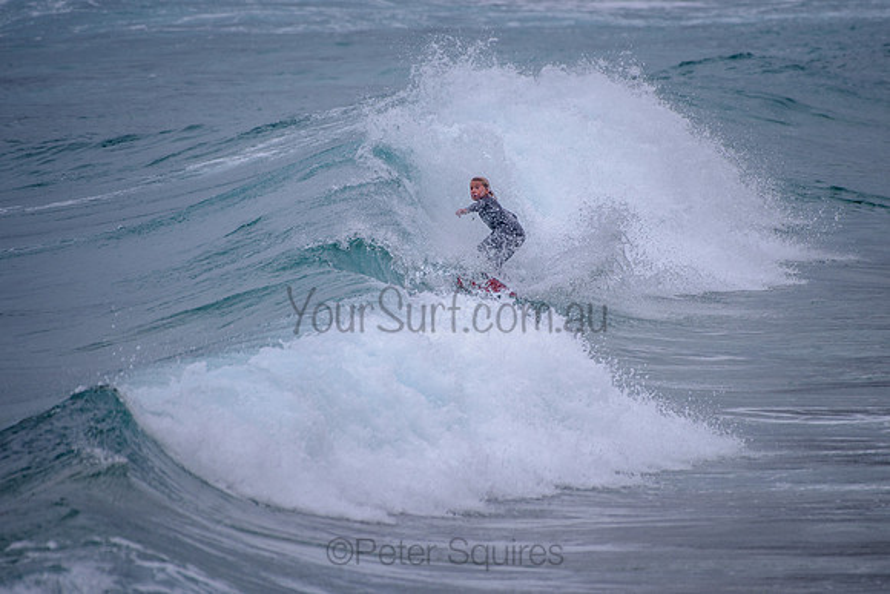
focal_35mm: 613
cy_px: 244
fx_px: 15159
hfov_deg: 3.4
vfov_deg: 2.2
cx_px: 498
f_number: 5.6
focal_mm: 500
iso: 180
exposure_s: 1/2000
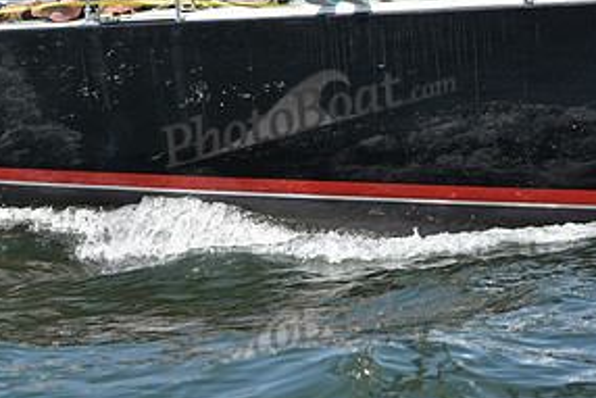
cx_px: 56
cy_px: 34
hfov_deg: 10.1
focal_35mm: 203
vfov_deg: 6.8
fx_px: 3362
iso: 250
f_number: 7.1
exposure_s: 1/1250
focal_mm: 100
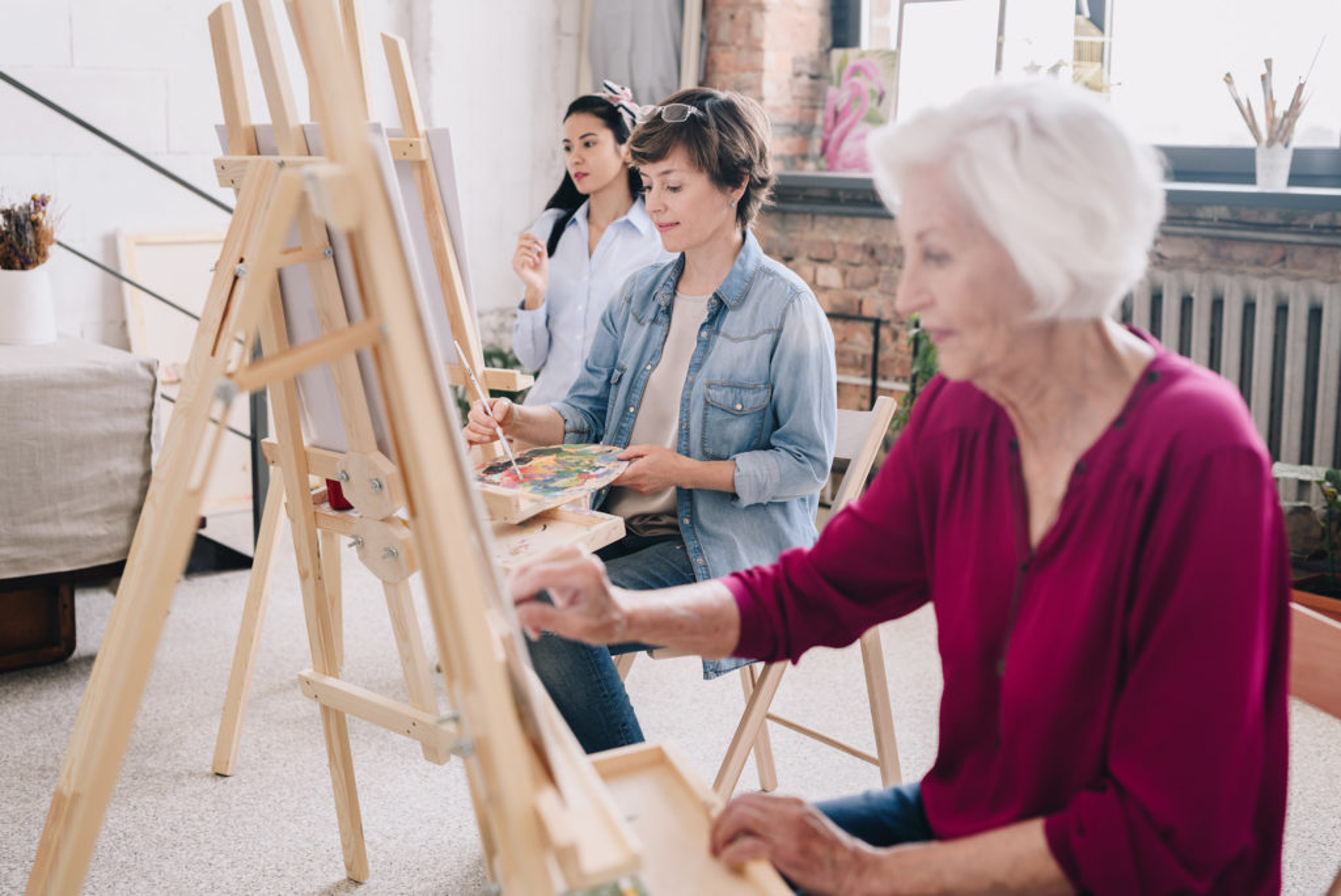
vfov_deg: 27.0
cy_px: 448
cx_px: 670
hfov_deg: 39.6
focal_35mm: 50
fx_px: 1863
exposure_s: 1/160
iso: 500
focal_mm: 50
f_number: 3.5
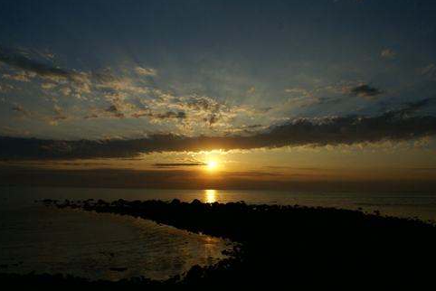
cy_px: 146
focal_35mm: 28
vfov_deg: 46.5
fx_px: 339
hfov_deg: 65.4
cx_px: 221
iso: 400
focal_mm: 18
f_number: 13
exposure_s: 1/1600
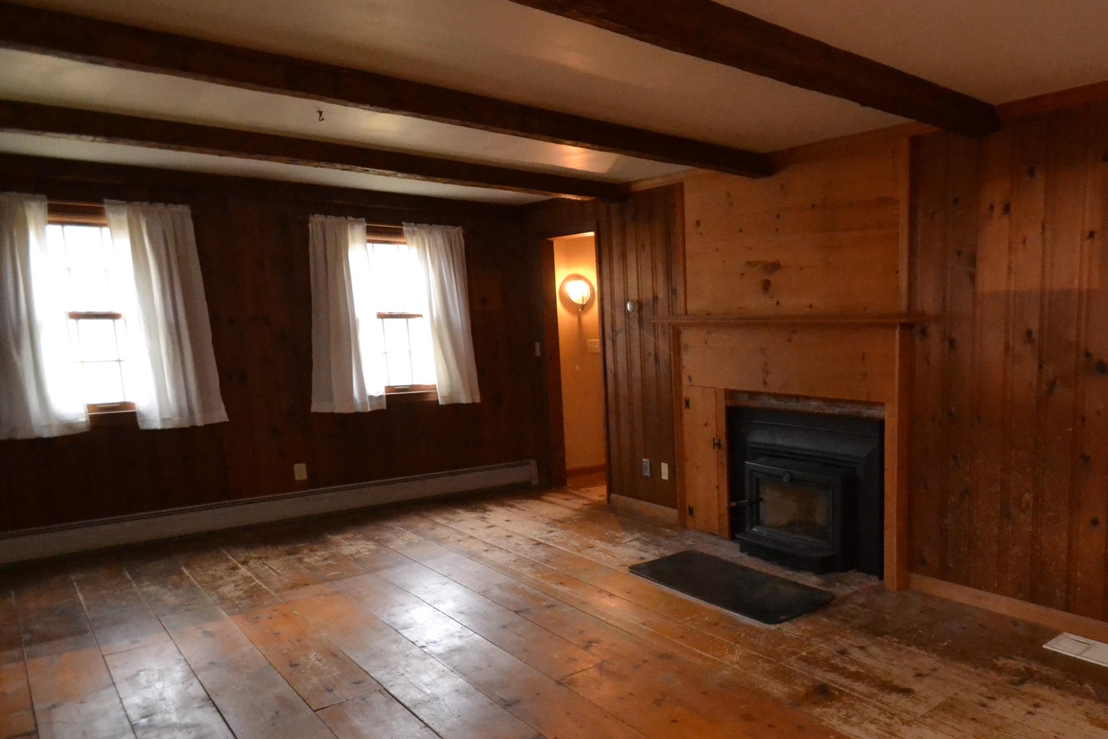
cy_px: 398
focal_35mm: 24
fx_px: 739
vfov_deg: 53.1
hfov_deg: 69.3
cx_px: 821
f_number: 3.5
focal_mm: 10
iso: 3200
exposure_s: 1/60
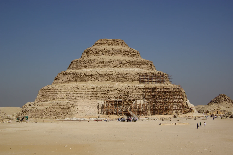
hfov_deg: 44.0
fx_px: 288
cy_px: 79
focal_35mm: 45
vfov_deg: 30.2
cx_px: 119
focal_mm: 29
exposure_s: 1/250
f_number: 13
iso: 100
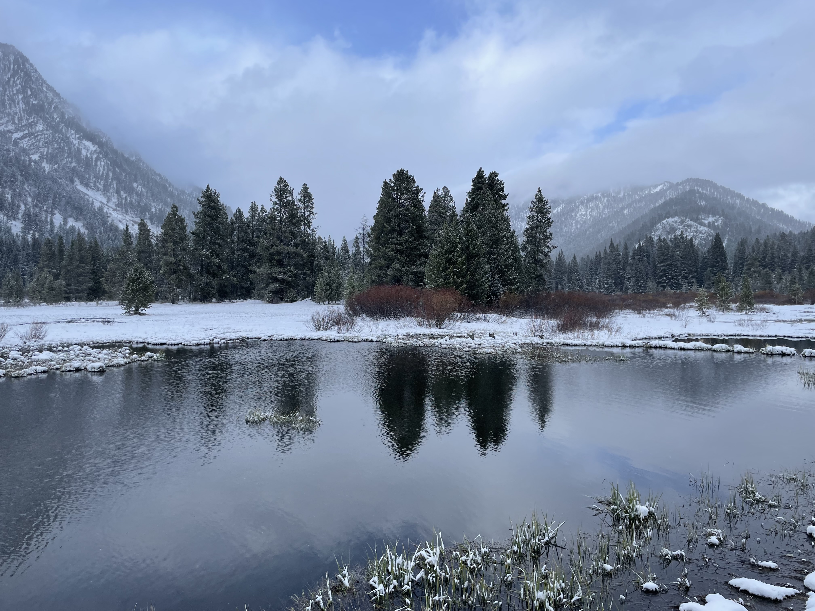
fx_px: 612
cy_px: 306
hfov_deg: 67.3
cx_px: 408
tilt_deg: +0.0
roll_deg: +0.7
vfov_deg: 53.1
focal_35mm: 26
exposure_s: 1/1473
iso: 32
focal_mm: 4.2
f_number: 1.6
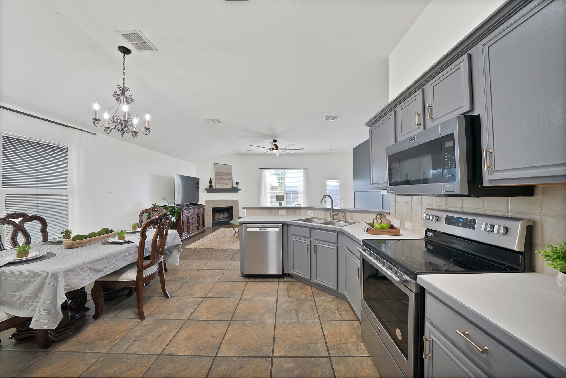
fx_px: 189
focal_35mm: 12
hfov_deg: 112.6
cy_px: 189
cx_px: 283
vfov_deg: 90.1
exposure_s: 1/5
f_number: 9
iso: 640
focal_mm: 12
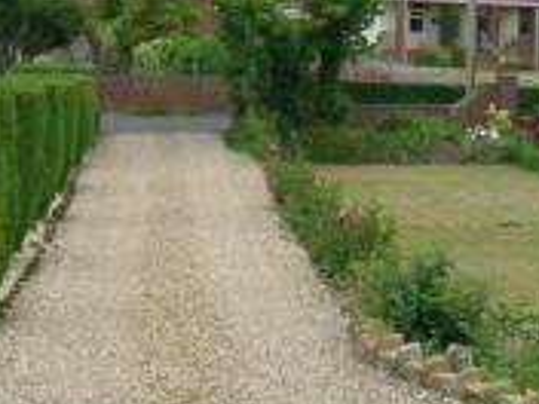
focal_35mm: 93
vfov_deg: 15.7
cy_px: 372
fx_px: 1448
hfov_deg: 20.7
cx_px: 470
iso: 50
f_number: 5
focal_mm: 5.8
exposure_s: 1/123
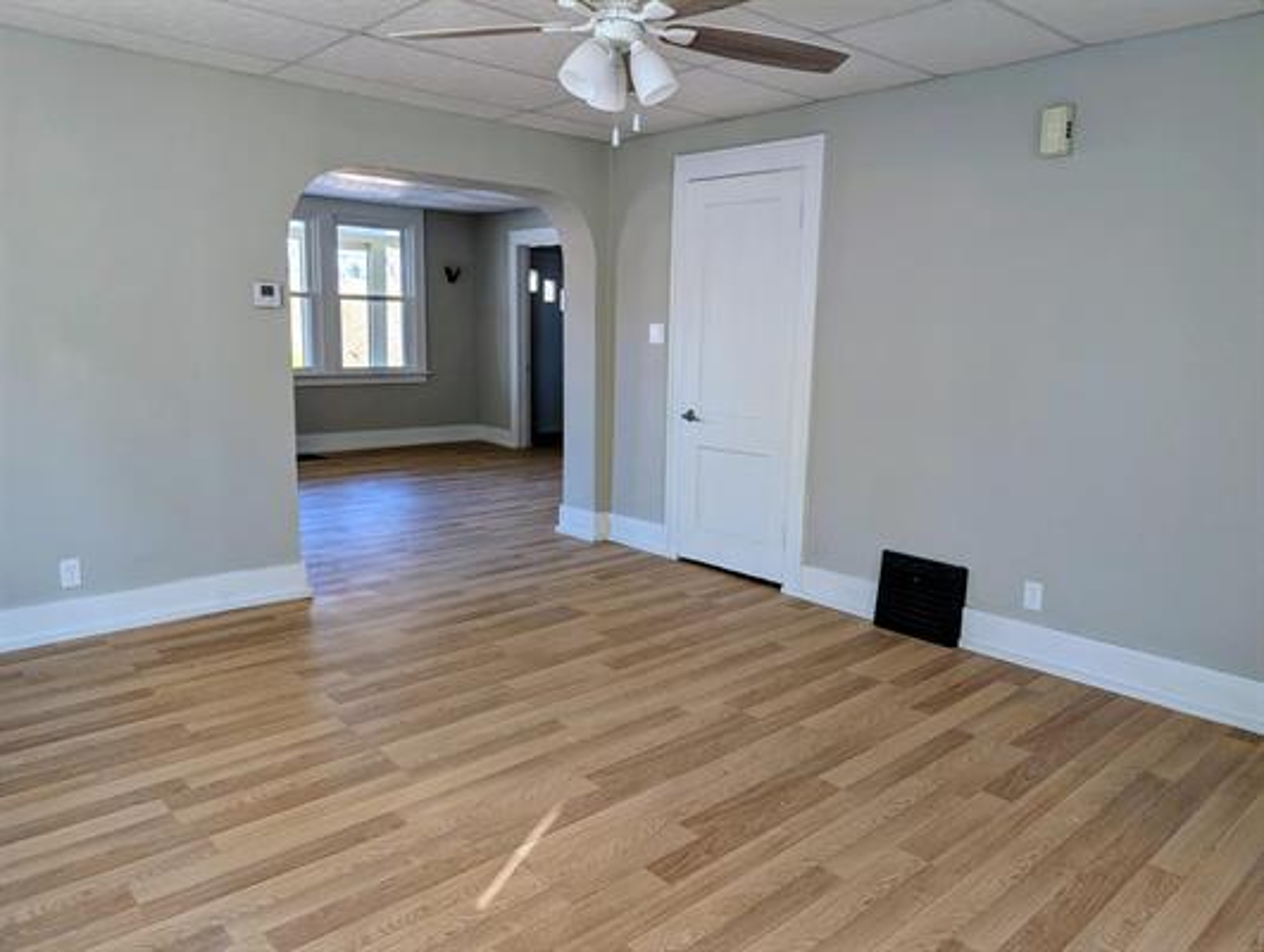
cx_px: 632
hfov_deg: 71.5
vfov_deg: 57.0
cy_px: 476
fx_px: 878
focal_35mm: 24
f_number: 1.68
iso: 44
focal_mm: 6.9
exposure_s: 1/215
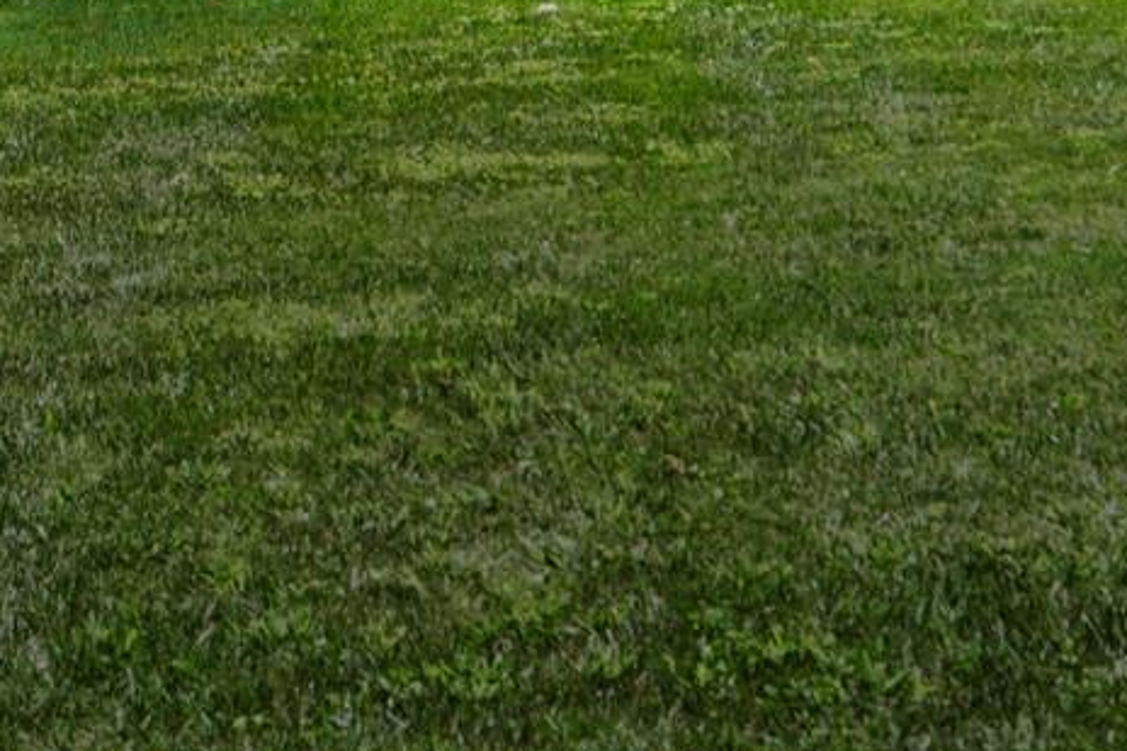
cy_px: -550
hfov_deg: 13.5
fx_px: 4725
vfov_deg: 8.7
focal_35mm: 151
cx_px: 211
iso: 200
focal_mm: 35
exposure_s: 1/50
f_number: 11
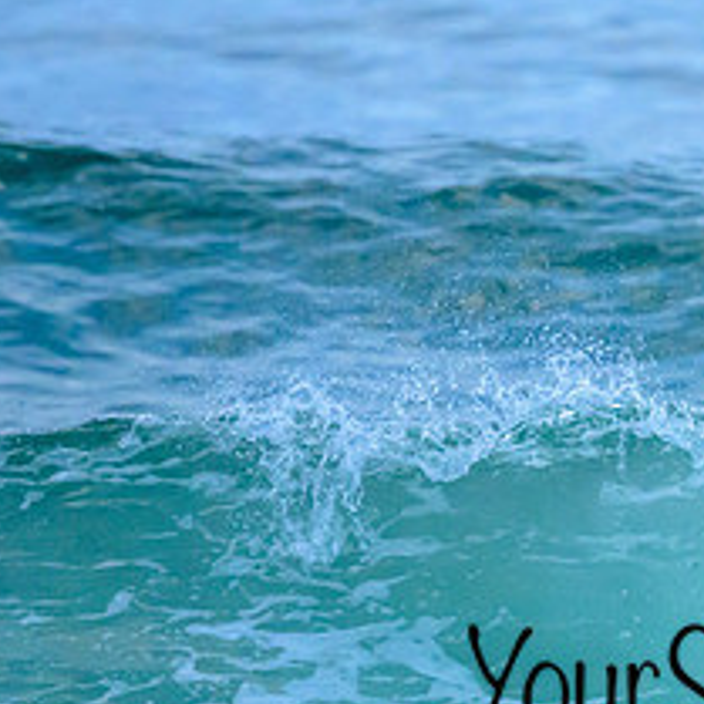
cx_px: 935
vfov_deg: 0.8
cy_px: 569
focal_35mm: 2117
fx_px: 48710
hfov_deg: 0.8
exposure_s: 1/2000
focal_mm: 800
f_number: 6.3
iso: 6400
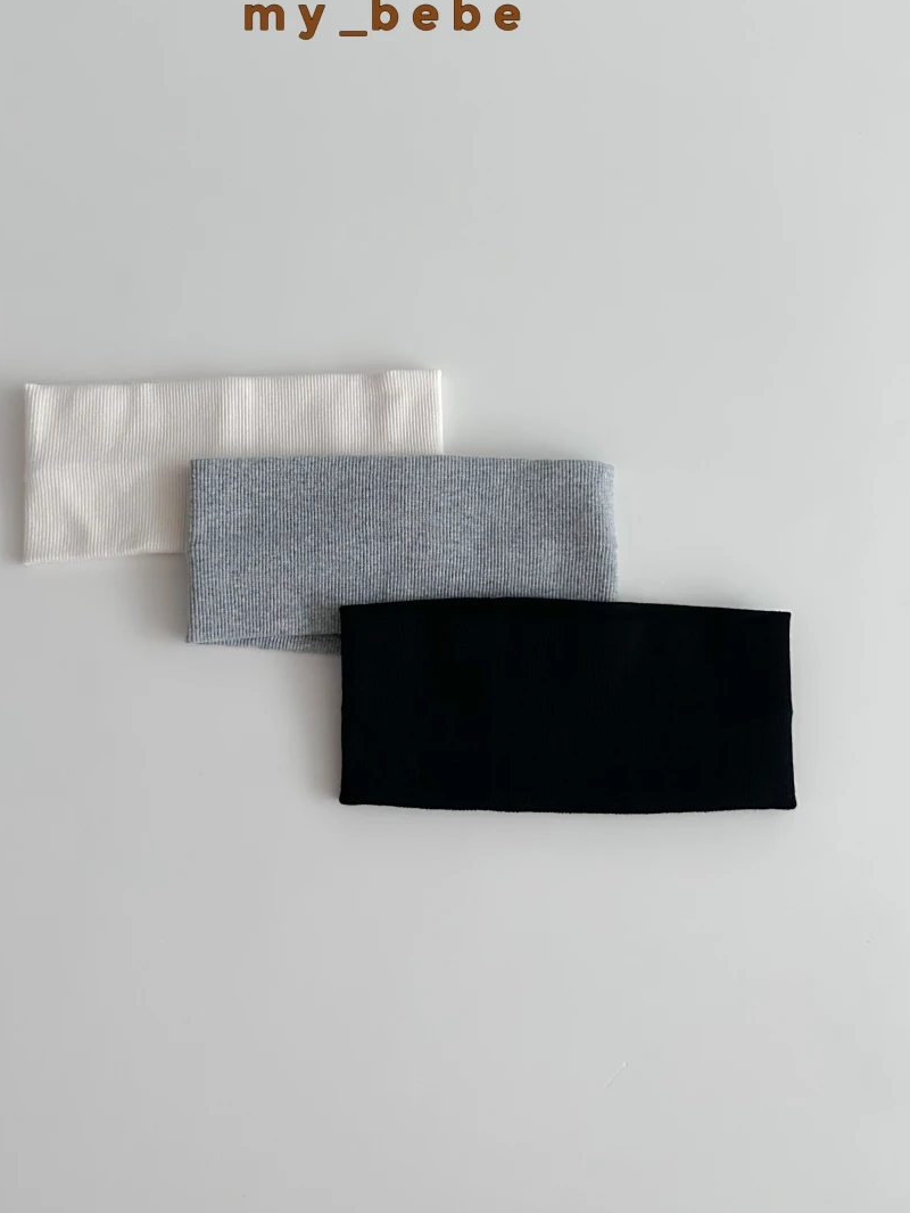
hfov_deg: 46.7
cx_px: 410
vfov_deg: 59.5
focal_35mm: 30
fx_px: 1051
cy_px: 490
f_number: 1.78
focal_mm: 6.86
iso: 1000
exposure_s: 1/60
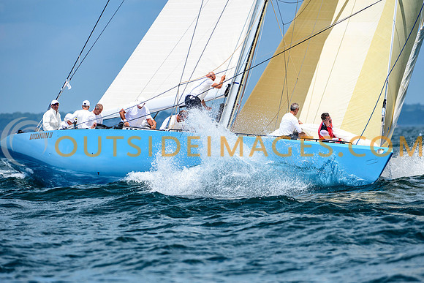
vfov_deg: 3.4
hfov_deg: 5.1
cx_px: 212
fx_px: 4771
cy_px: 142
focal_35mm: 405
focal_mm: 270
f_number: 5
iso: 400
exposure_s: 1/3200
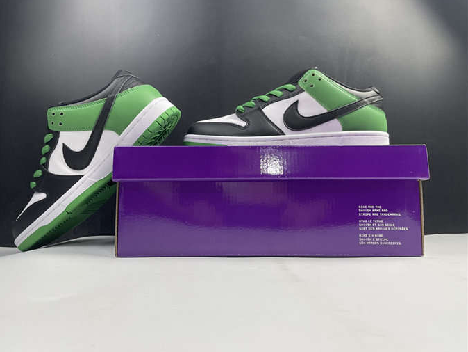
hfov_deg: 65.3
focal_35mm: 27
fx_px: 365
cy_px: 175
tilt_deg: +7.7
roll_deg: +1.6
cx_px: 226
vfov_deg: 51.4
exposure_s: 1/121
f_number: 1.6
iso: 80
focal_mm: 4.2
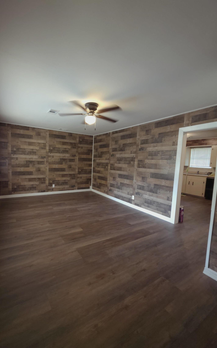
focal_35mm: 14
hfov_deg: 77.8
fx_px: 133
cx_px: 88
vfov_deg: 105.3
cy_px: 176
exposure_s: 1/30
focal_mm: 2.2
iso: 160
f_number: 1.9
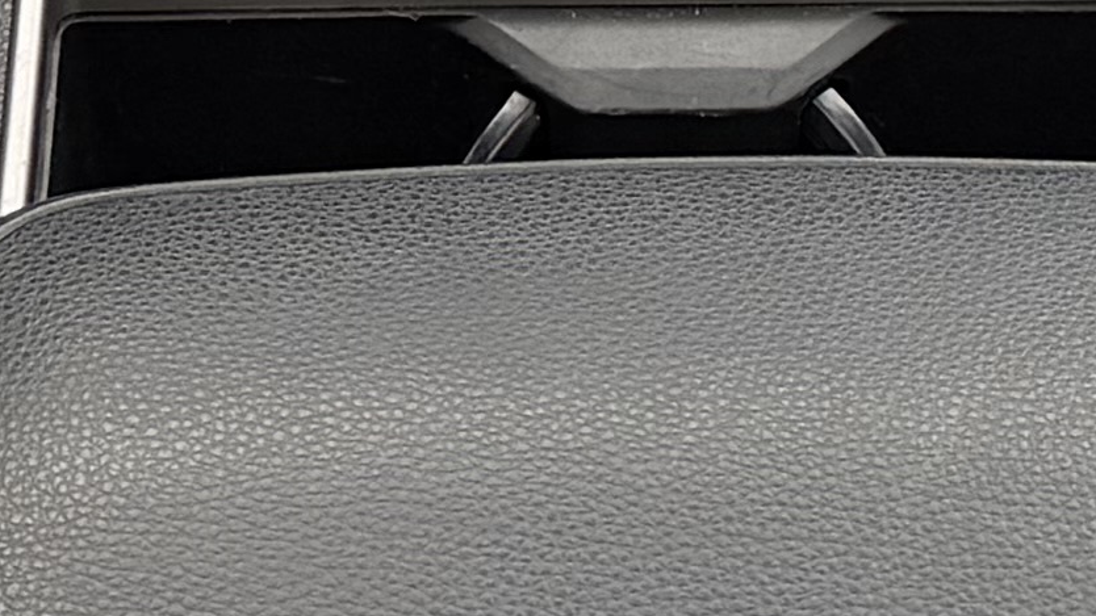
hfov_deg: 12.0
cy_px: -1202
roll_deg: -2.5
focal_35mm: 179
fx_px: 5202
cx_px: 666
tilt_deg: -37.7
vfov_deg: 6.3
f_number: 1.78
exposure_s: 1/138
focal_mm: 6.76
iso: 160
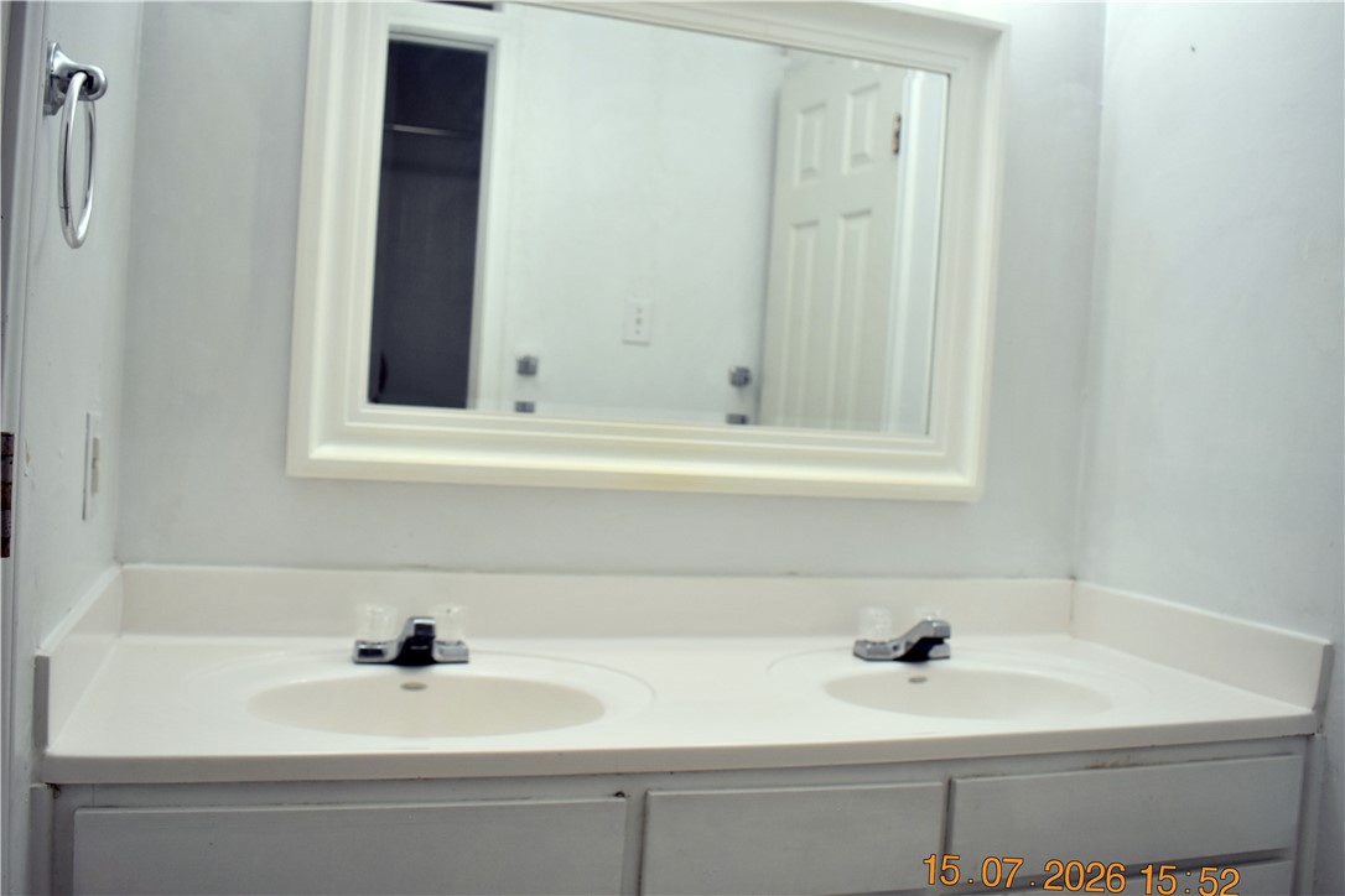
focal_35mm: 30
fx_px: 1121
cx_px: 672
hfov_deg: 61.9
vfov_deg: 43.6
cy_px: 448
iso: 400
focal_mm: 20
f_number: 4.5
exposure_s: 1/80
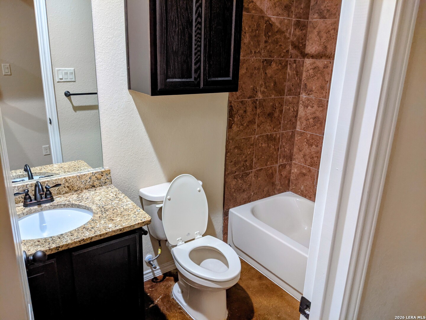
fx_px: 332
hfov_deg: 65.3
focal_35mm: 27
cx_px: 213
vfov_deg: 51.4
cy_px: 160
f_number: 1.8
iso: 217
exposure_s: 1/24
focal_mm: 4.44
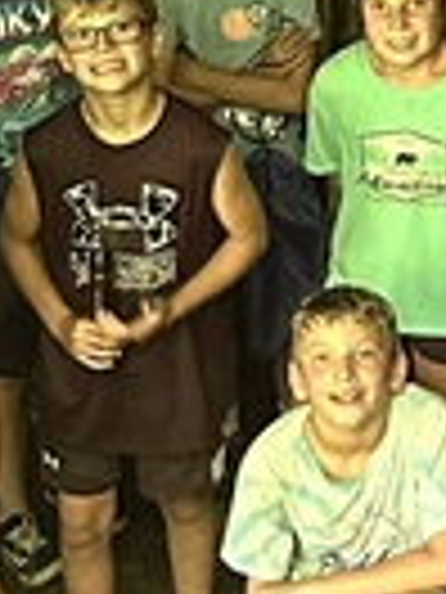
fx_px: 3195
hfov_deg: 7.9
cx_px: 500
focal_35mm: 186
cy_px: 256
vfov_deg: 10.6
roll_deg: +1.5
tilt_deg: -28.9
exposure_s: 1/50
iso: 1000
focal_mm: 6.86
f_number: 1.78
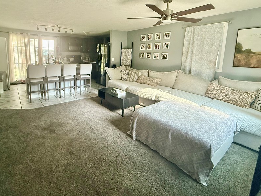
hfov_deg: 87.2
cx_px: 112
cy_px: 74
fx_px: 136
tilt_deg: -8.7
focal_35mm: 18
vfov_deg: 70.5
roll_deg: -2.1
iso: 320
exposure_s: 1/99
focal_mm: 2.22
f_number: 2.2
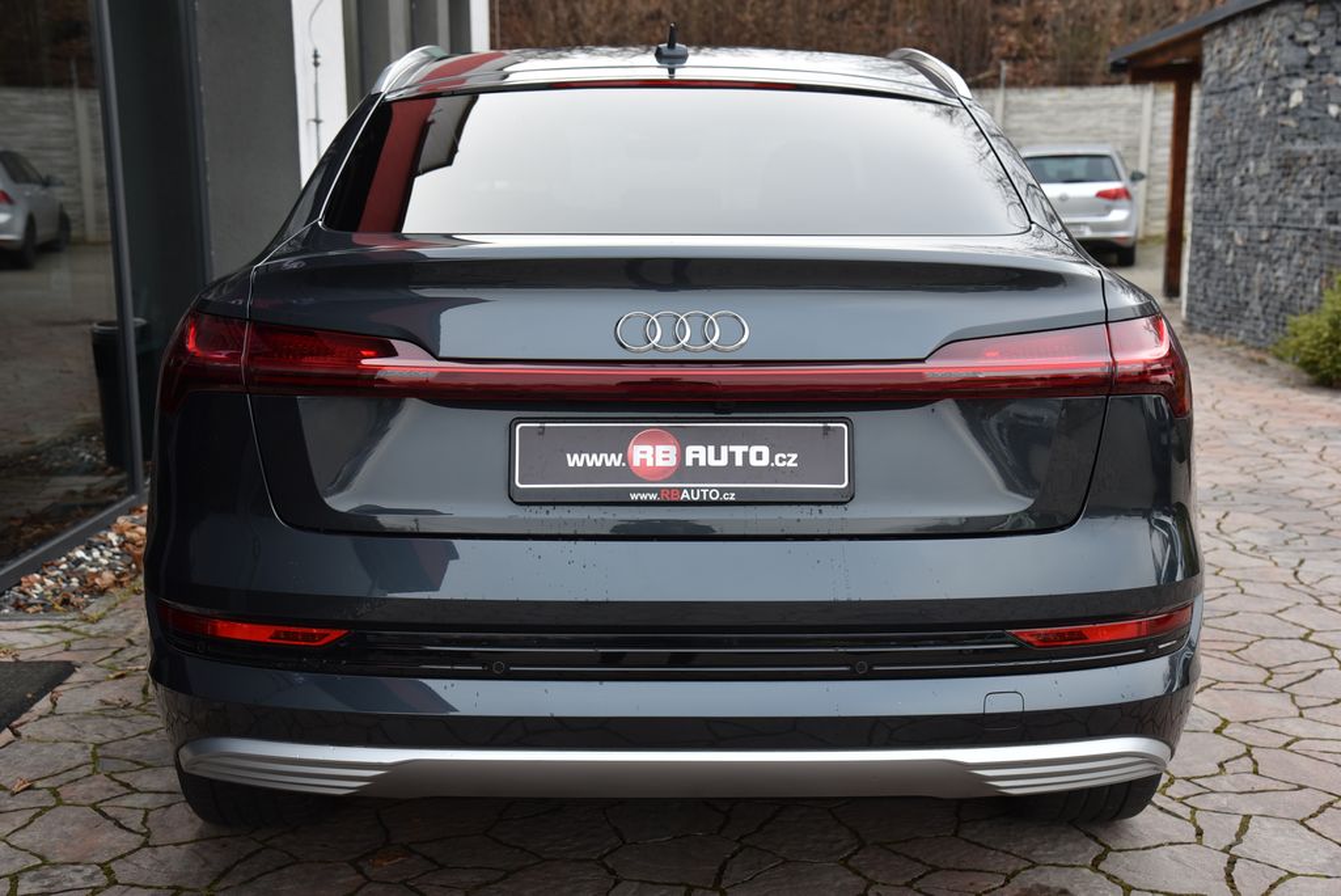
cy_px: 448
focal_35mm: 48
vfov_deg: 28.1
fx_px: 1789
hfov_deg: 41.1
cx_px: 670
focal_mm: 48
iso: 500
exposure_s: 1/125
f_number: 5.6
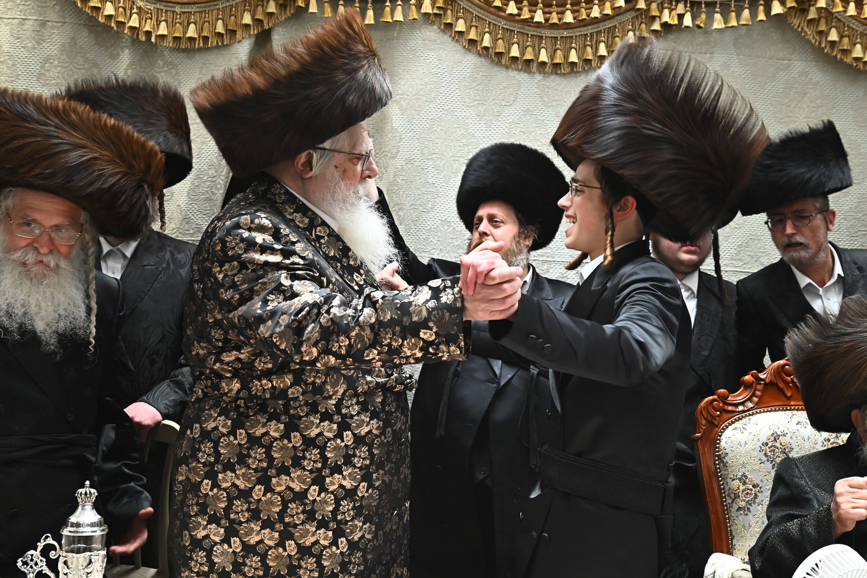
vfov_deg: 27.0
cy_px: 289
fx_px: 1204
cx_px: 434
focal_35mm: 50
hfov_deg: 39.6
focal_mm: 50
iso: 2000
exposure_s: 1/200
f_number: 6.3
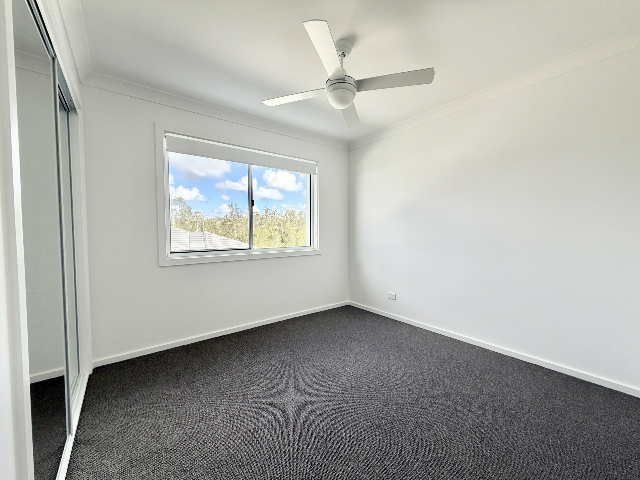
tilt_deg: -1.4
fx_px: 259
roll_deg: +0.7
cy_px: 240
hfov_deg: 102.1
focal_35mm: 14
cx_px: 320
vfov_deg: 85.7
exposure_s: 1/233
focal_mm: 2.22
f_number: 2.2
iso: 64
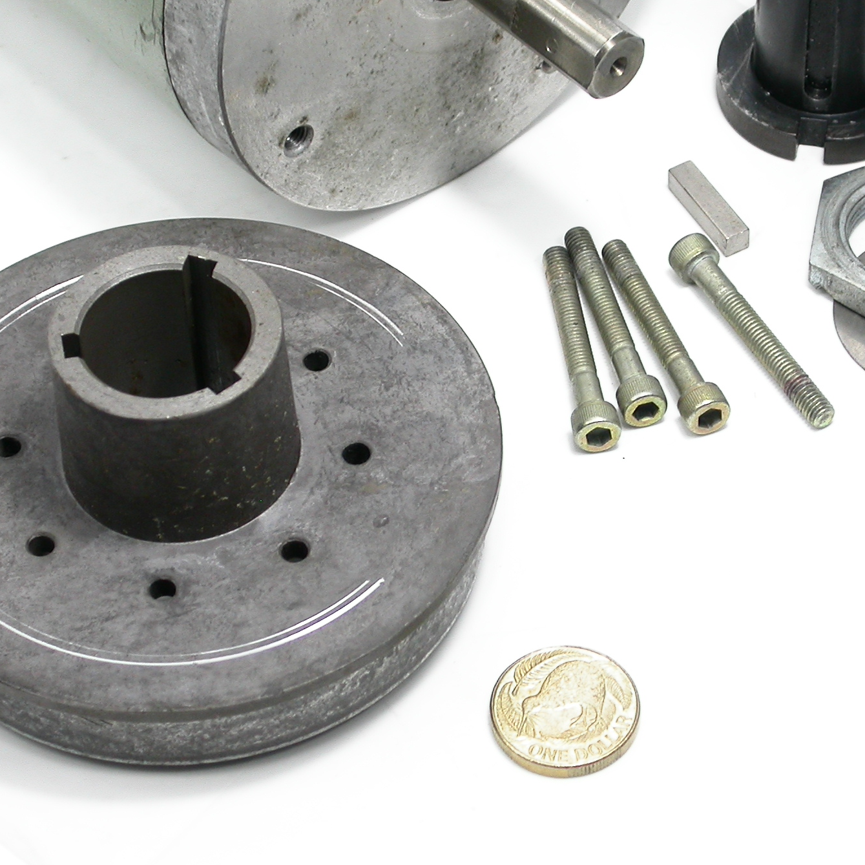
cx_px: 545
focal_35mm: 129
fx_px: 3647
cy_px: 346
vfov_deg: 13.5
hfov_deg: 13.5
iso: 100
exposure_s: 1/30
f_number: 3.6
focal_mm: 17.8
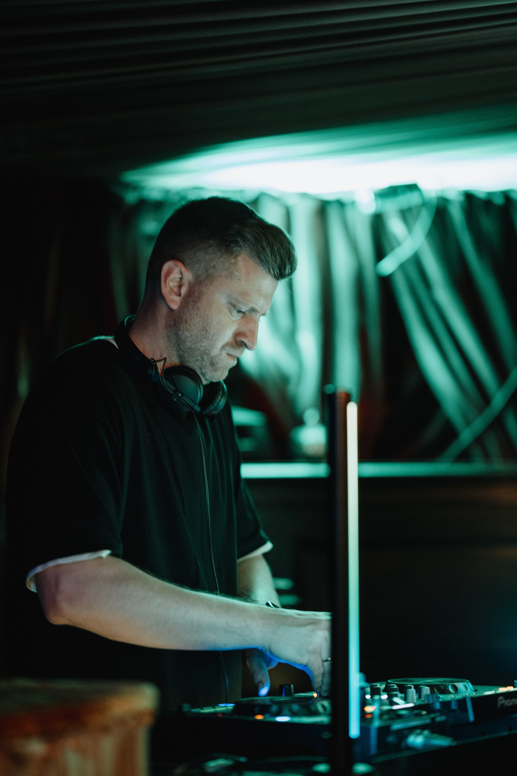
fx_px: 1831
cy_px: 388
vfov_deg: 23.9
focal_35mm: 85
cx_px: 258
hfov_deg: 16.1
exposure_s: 1/80
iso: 3200
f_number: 1.4
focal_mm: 85
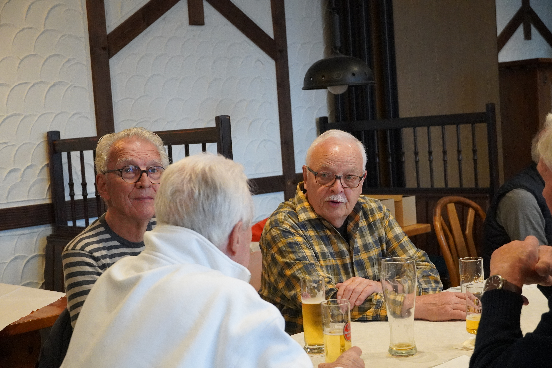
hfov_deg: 35.1
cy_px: 184
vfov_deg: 23.8
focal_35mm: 57
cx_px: 276
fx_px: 874
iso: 6400
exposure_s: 1/160
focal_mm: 38
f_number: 4.5
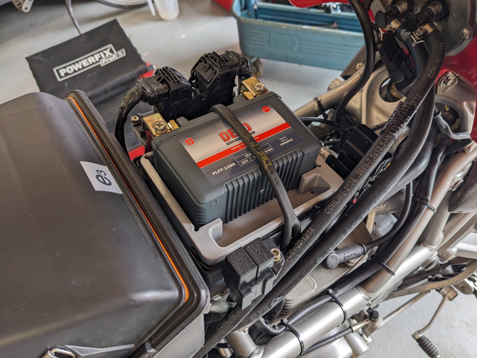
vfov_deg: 51.4
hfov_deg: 65.3
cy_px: 179
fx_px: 372
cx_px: 238
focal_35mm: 27
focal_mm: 4.38
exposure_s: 1/33.3
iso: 41
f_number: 1.73
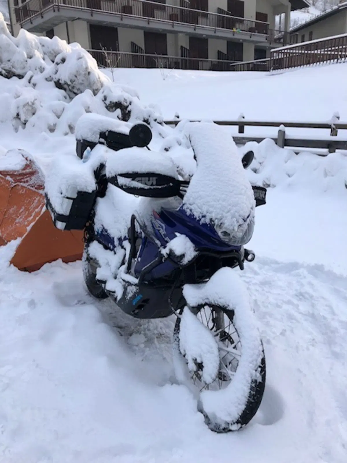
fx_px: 374
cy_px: 232
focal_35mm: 28
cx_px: 174
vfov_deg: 63.4
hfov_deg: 49.7
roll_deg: +2.0
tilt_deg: -17.1
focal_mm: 3.99
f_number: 1.8
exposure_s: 1/384
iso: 20
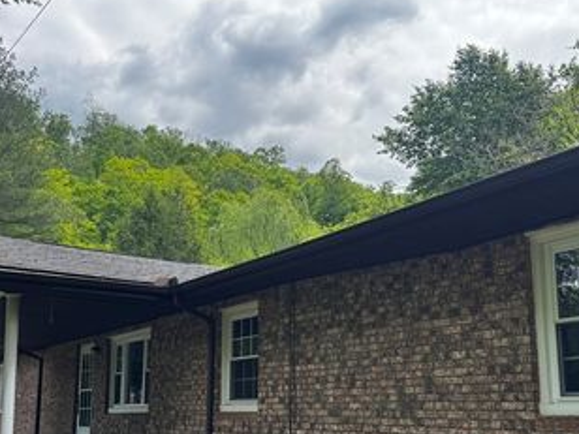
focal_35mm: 39
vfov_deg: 36.4
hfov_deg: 47.9
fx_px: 652
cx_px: 301
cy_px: 296
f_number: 1.78
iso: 80
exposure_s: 1/1597
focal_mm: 6.76
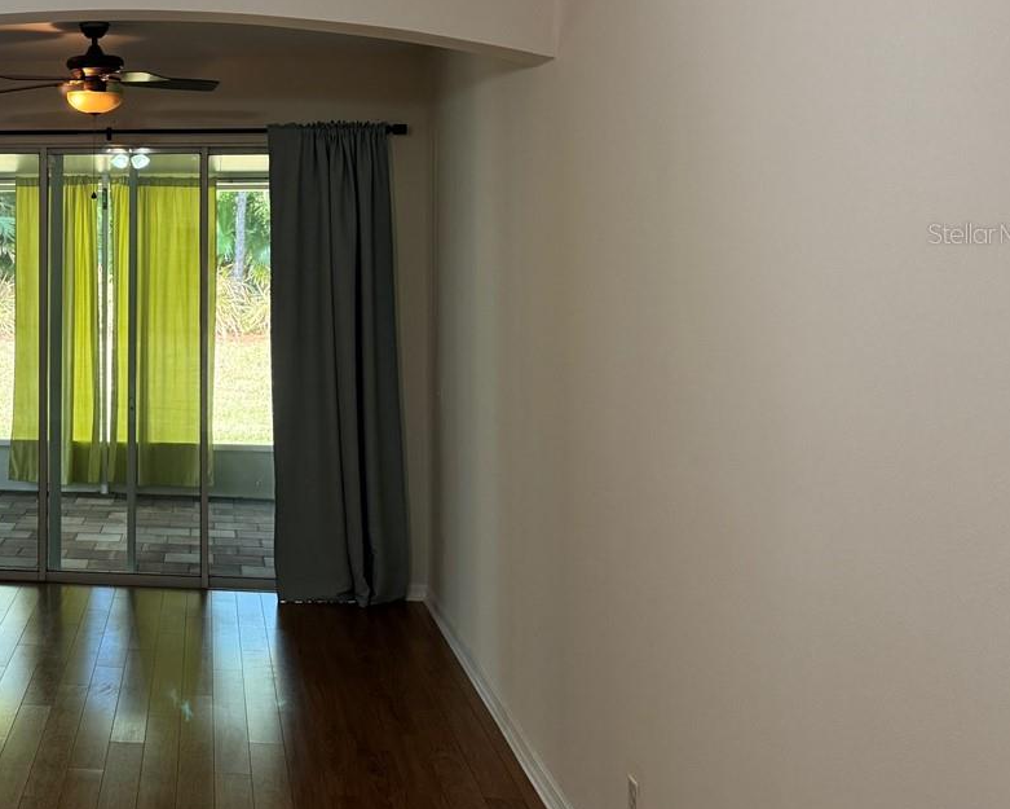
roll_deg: +0.3
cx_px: 16
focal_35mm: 48
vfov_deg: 31.1
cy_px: 233
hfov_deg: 35.3
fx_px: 1435
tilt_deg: +0.0
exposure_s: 1/120
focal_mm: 6.76
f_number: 1.78
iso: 200
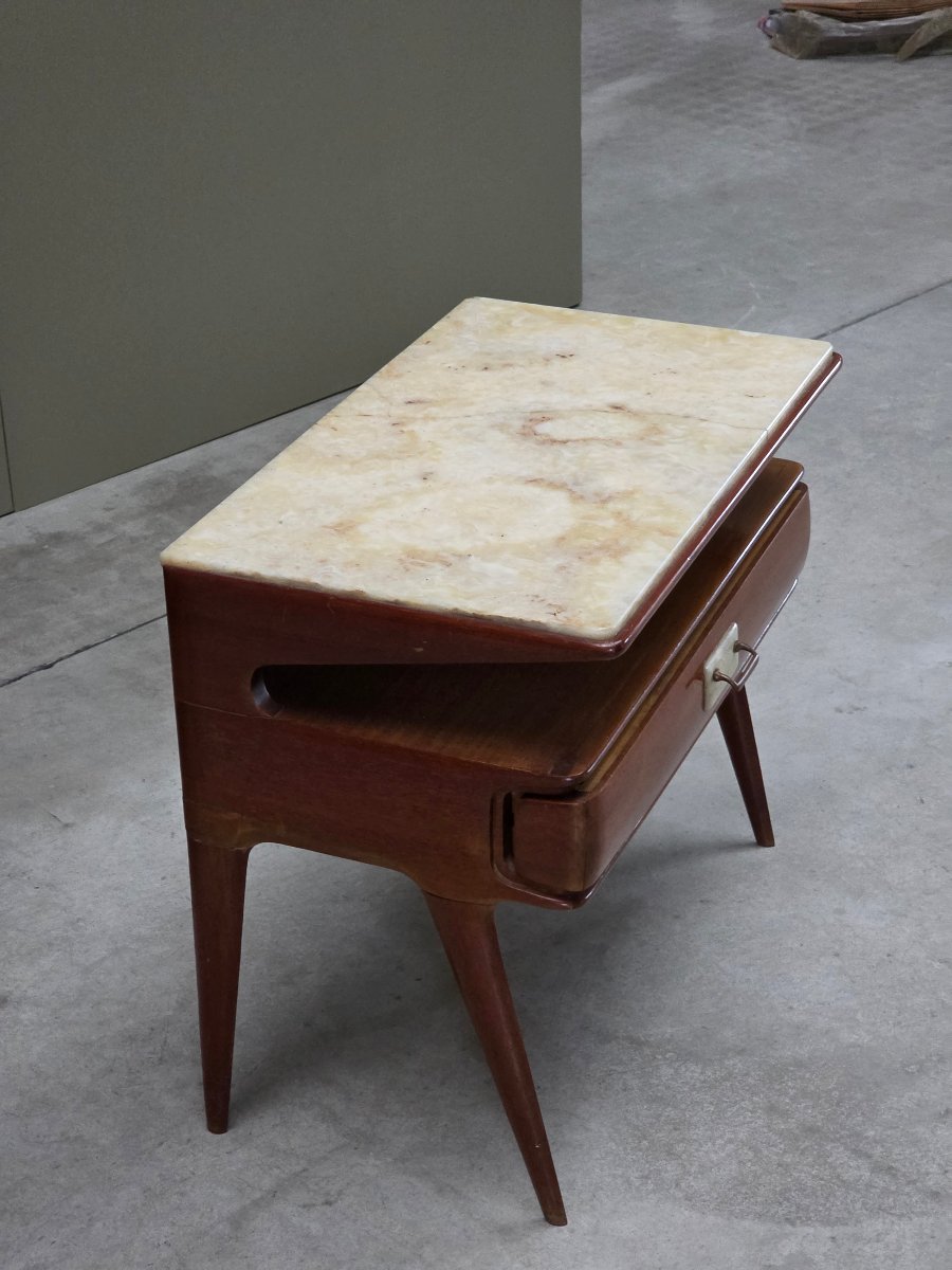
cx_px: 476
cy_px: 635
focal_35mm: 69
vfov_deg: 28.2
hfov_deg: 21.3
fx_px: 2530
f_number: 2.4
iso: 800
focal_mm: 7.9
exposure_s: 1/33.3
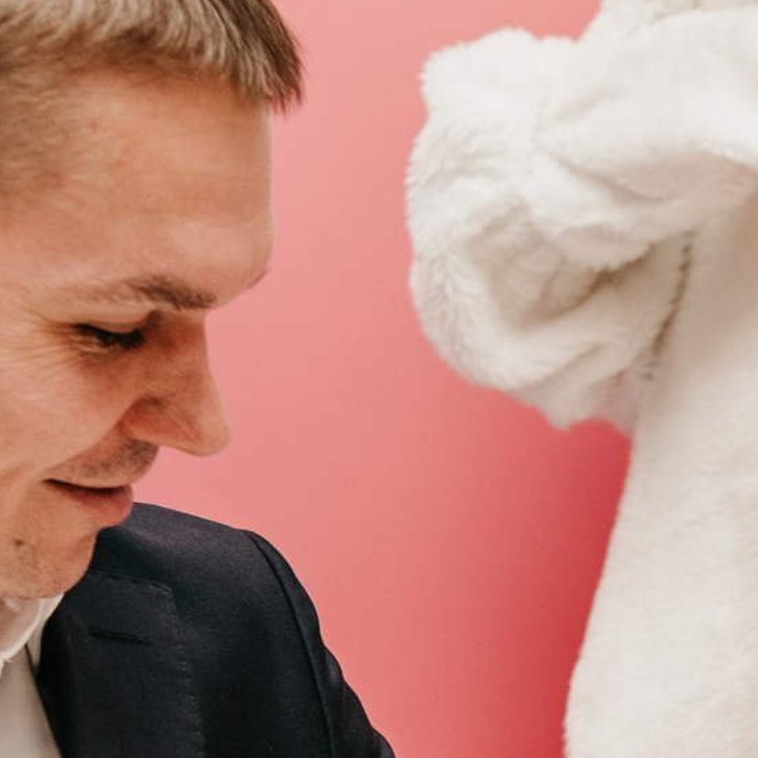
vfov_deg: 13.2
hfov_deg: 13.1
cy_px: 922
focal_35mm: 129
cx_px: 991
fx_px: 3196
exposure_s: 1/160
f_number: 4
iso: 160
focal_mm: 32
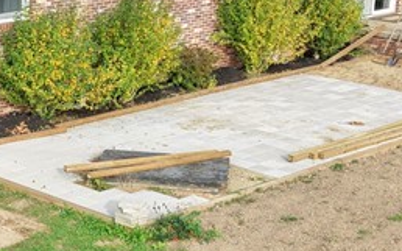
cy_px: 170
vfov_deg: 12.9
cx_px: 14
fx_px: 1106
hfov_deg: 20.1
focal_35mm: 101
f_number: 1.8
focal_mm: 8.67
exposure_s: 1/725
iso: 150
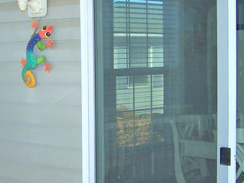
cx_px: 28
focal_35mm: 90
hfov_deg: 21.3
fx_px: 635
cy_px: 86
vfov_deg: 16.4
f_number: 2.8
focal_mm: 6.3
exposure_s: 1/750
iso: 80
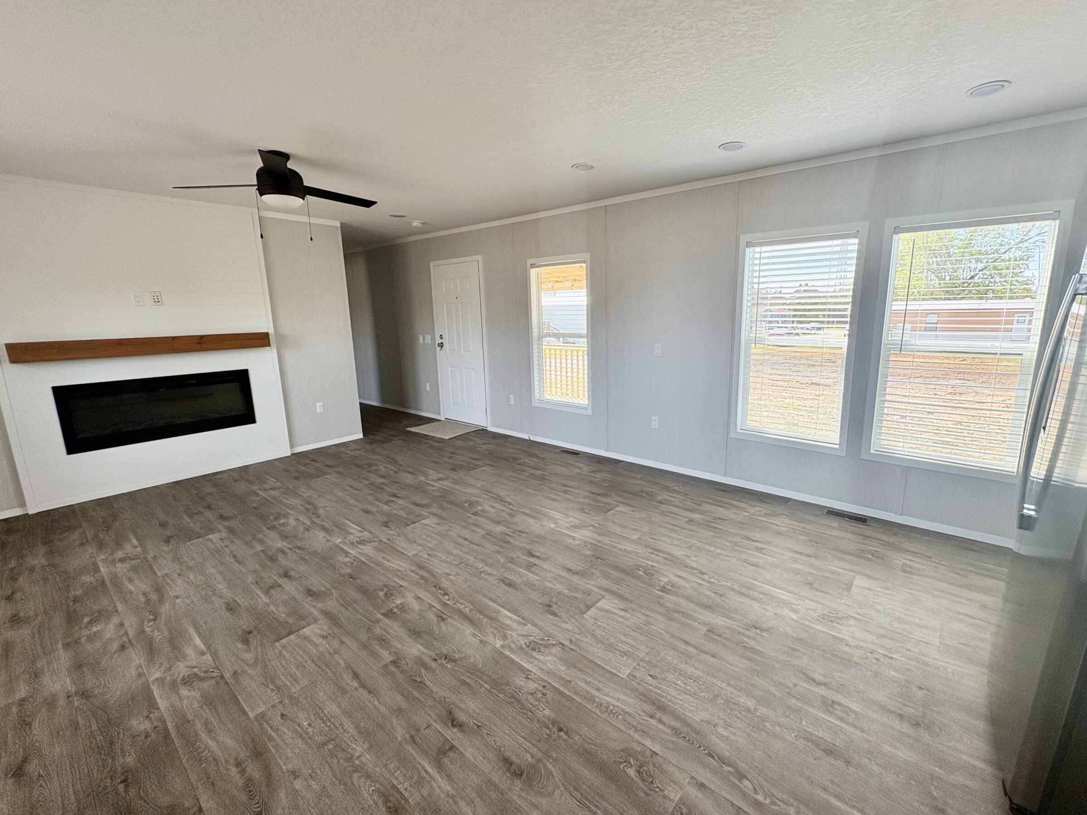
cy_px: 399
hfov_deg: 98.1
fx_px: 471
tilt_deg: -9.9
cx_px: 574
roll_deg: +0.7
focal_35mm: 15
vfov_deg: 81.7
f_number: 2.2
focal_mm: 2.22
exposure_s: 1/139
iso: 80
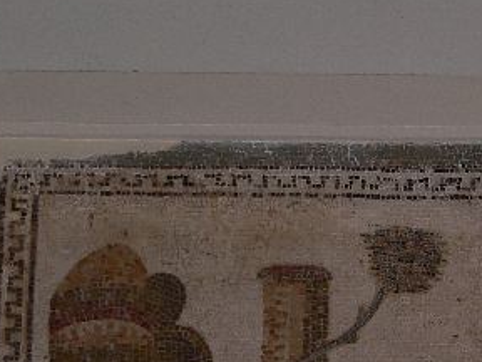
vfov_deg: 5.9
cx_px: 457
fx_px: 3481
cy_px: 293
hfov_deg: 7.9
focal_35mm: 250
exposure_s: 1/60
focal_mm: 15
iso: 80
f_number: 2.8
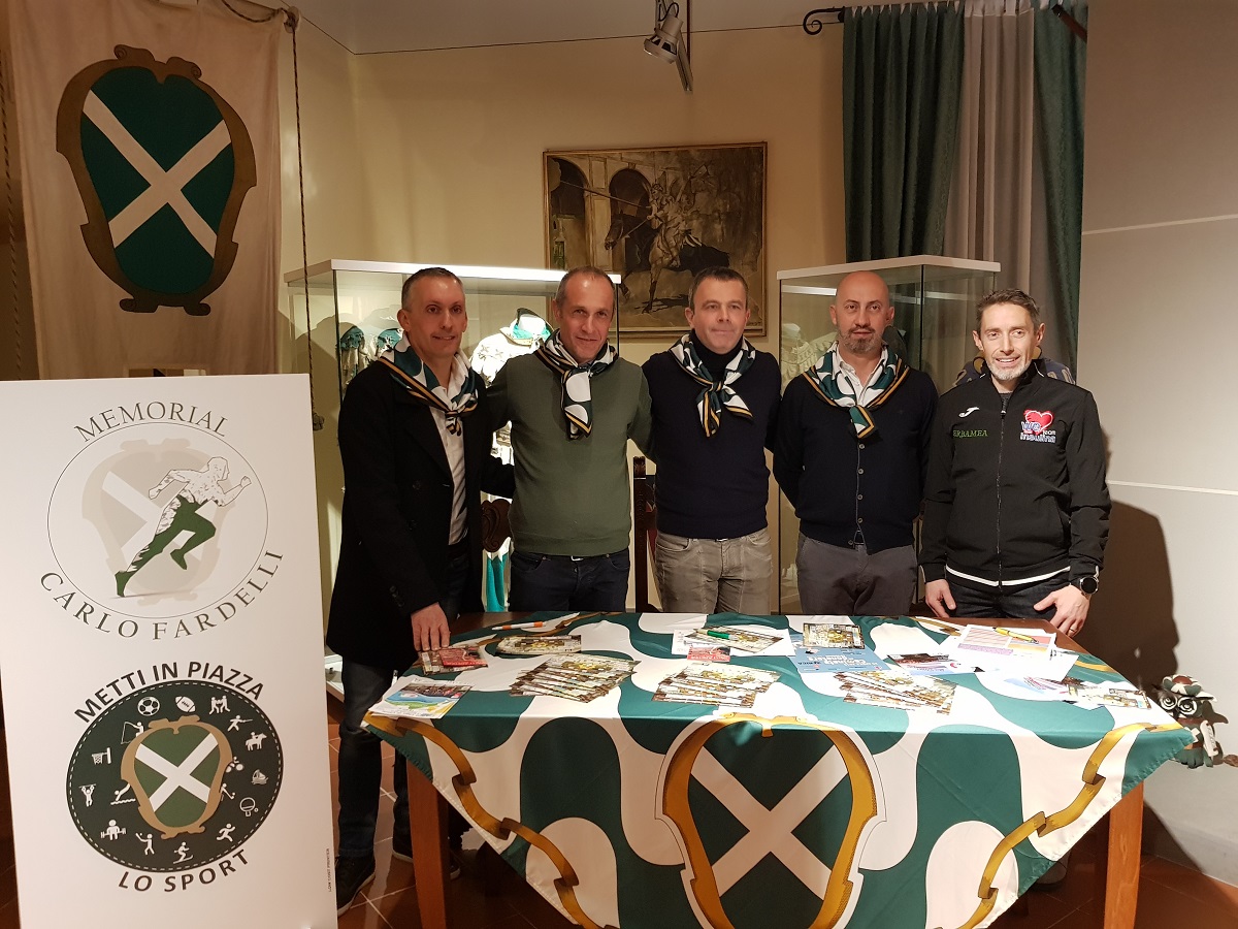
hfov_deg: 67.3
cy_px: 464
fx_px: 930
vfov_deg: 53.1
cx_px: 619
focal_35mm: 26
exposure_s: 1/11
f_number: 1.7
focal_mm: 4.3
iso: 200
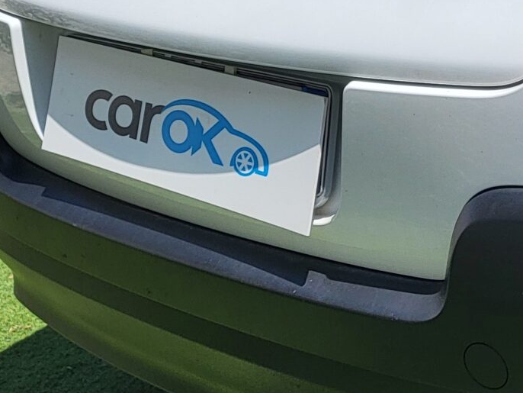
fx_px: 1466
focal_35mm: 97
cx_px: 788
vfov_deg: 15.0
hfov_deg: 18.0
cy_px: -14
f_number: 1.8
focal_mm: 4.25
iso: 50
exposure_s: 1/4256
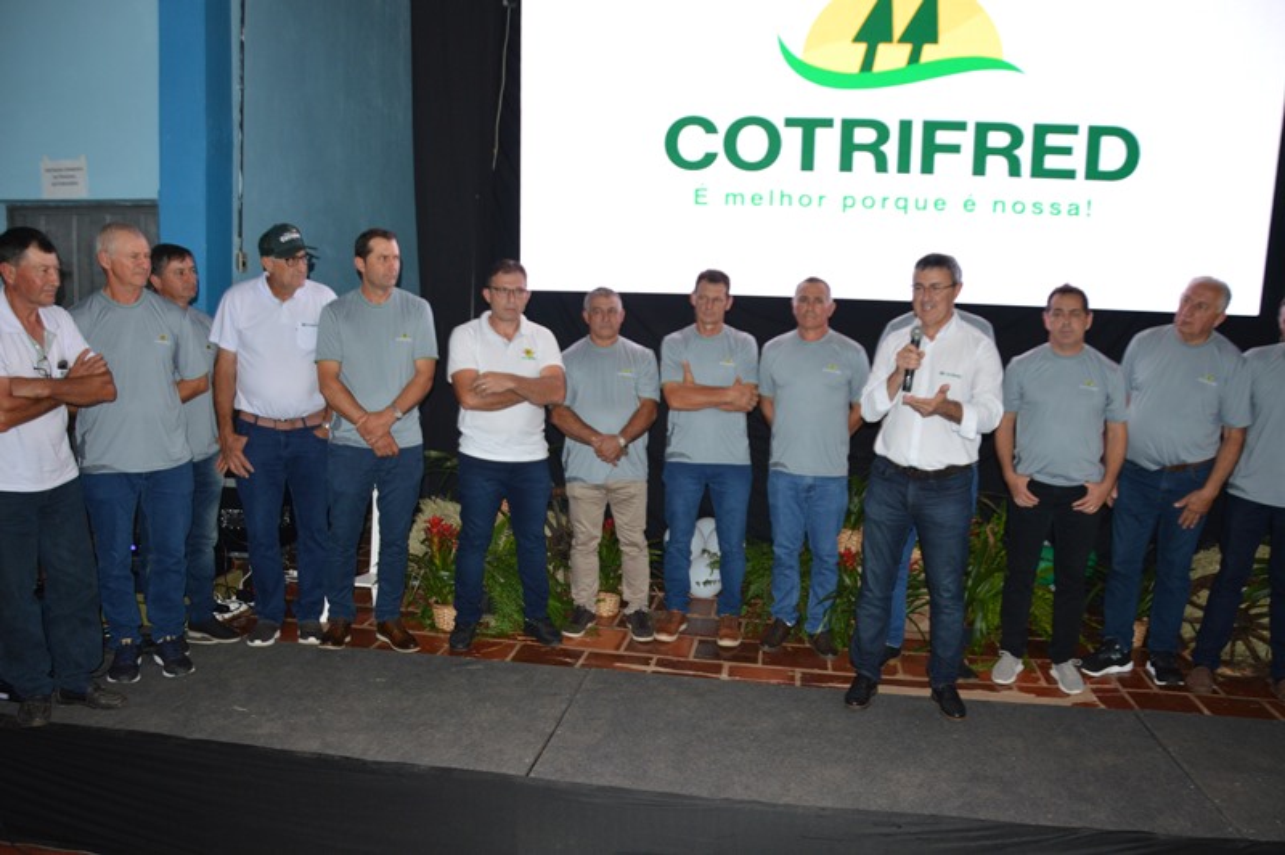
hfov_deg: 37.9
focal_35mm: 52
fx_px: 1872
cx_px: 642
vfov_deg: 25.7
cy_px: 428
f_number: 4.5
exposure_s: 1/60
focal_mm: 35
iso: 450
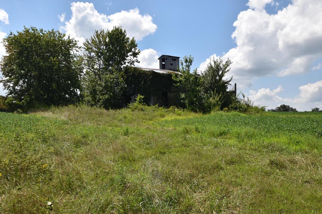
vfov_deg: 43.6
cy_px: 107
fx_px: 268
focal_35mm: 30
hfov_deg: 61.9
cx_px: 161
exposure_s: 1/200
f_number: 13
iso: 100
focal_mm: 20
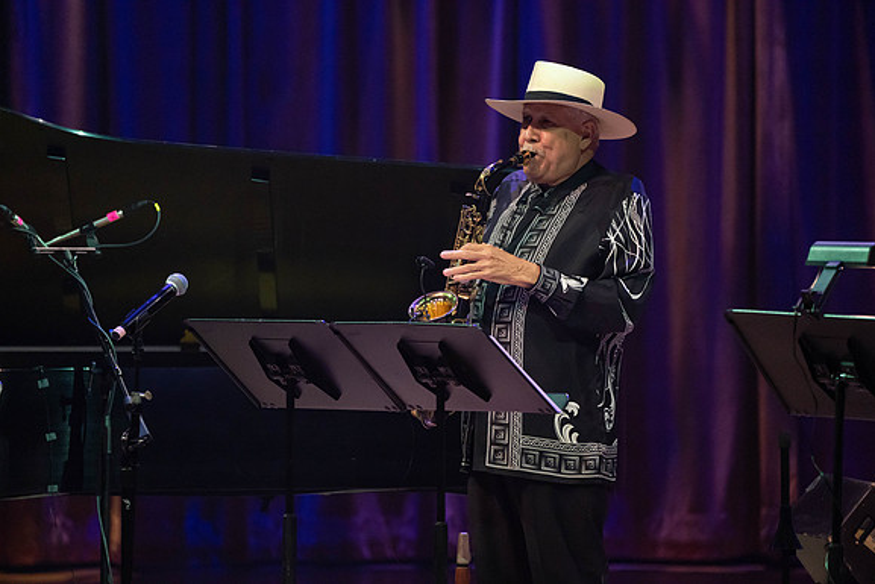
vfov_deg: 3.4
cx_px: 438
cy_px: 292
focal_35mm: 402
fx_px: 9773
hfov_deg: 5.1
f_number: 5.6
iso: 3200
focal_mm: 400
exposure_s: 1/320
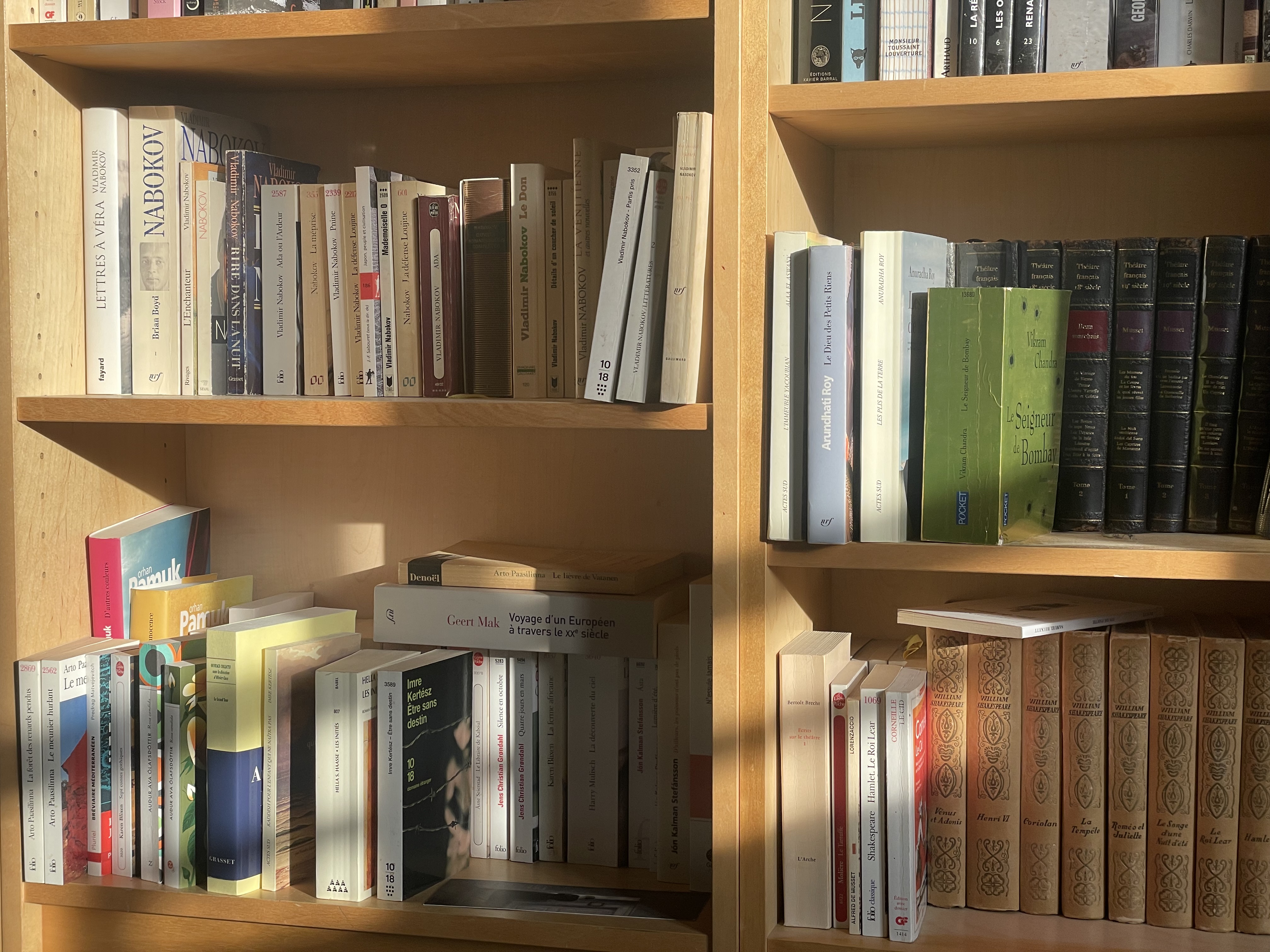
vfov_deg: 28.0
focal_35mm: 52
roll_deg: +0.1
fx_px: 1908
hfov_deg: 36.8
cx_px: 635
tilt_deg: -3.9
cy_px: 476
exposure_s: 1/114
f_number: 2
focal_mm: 6
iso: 25
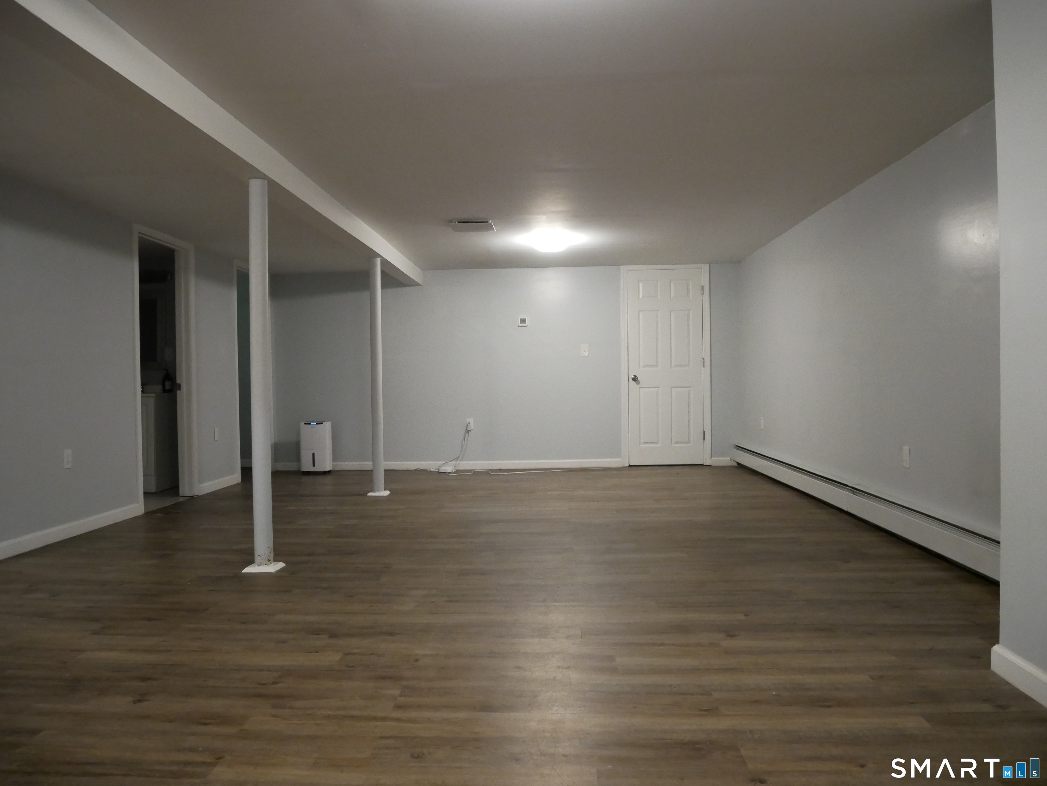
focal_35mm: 24
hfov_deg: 71.6
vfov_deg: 56.9
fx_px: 726
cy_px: 393
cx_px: 524
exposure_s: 1/60
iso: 2500
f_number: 3.5
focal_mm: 12
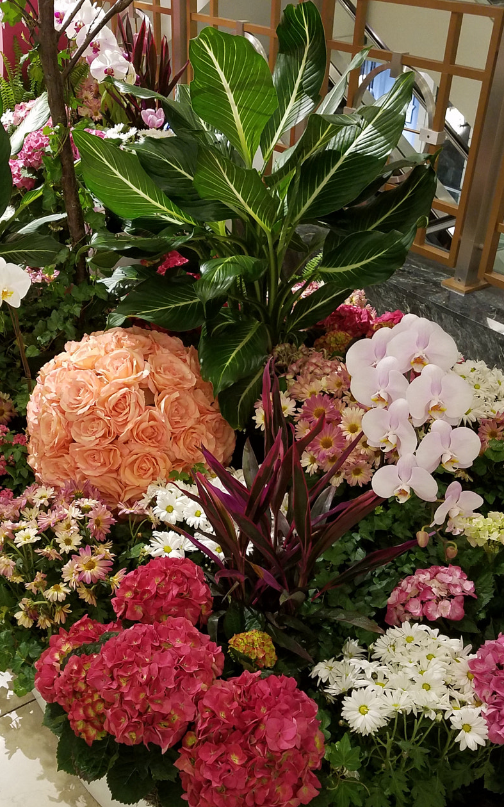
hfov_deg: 36.1
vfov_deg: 55.1
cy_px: 469
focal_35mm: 35
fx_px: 770
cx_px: 202
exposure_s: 1/30
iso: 125
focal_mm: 4.2
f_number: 1.7
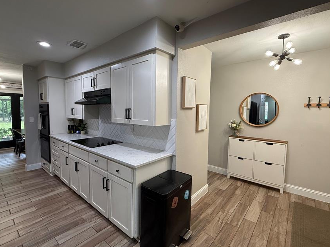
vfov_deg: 74.7
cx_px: 160
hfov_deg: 91.0
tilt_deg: -3.8
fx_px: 162
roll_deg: -1.0
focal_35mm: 17
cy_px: 121
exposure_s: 1/120
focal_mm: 2.22
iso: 250
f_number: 2.2
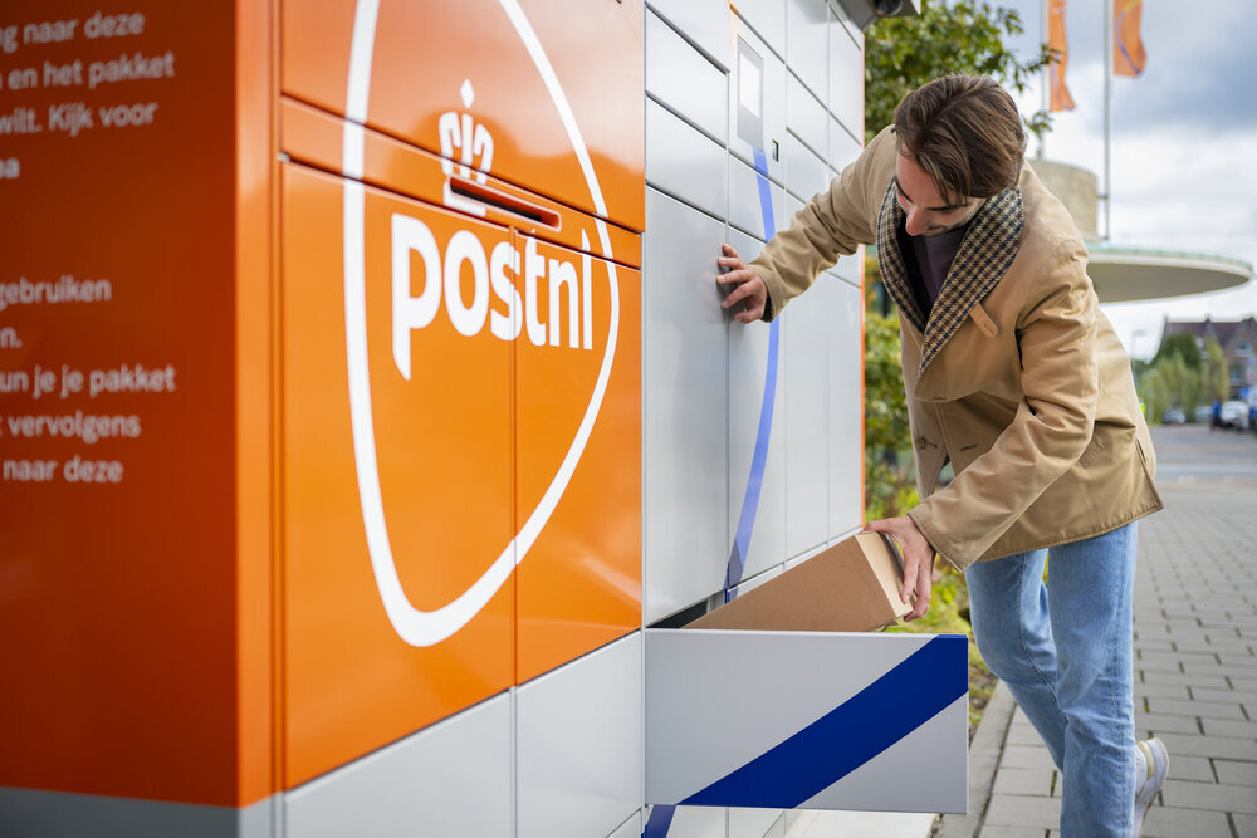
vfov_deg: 33.4
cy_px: 419
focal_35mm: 40
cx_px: 628
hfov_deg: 48.5
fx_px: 1397
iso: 320
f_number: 2.8
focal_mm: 40
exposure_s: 1/640
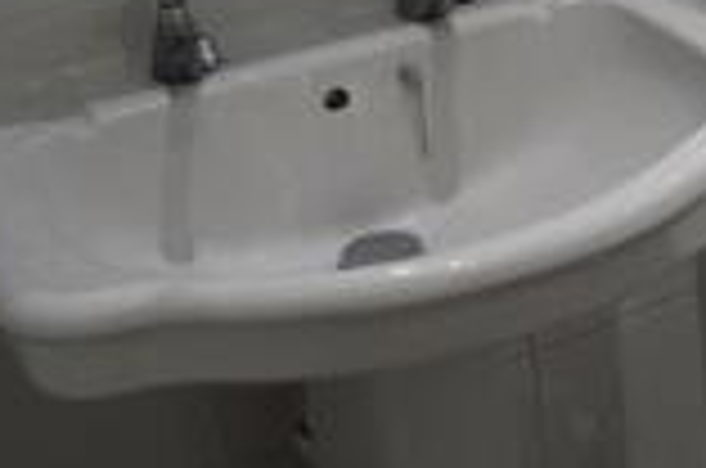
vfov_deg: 16.4
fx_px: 1605
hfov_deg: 22.6
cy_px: 74
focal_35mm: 82
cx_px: 868
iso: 560
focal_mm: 18
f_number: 5.6
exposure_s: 1/125
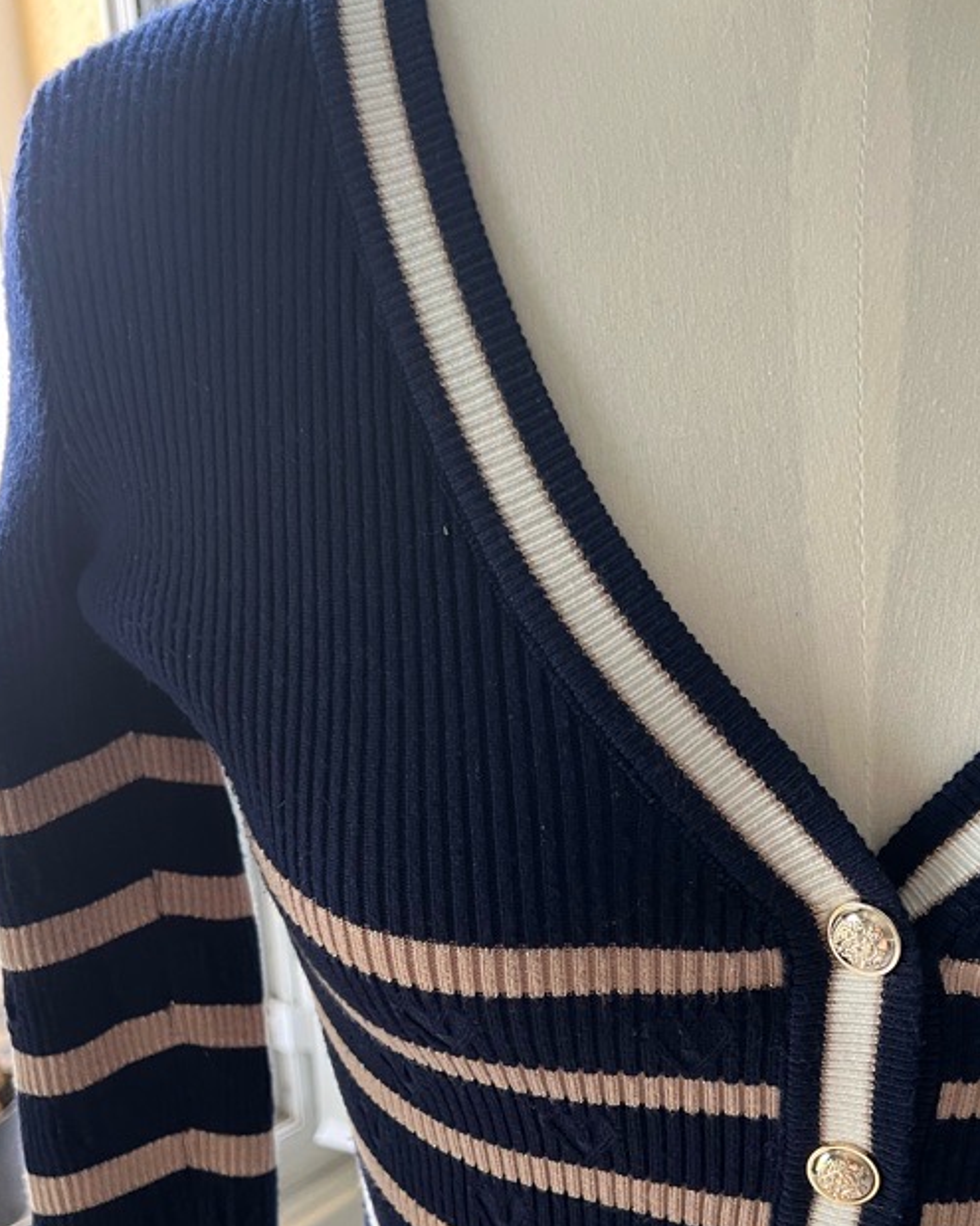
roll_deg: -0.4
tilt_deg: -26.1
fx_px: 1487
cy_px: 903
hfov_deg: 36.4
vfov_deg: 43.5
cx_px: 566
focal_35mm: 41
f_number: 1.5
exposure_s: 1/60
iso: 250
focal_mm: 5.7
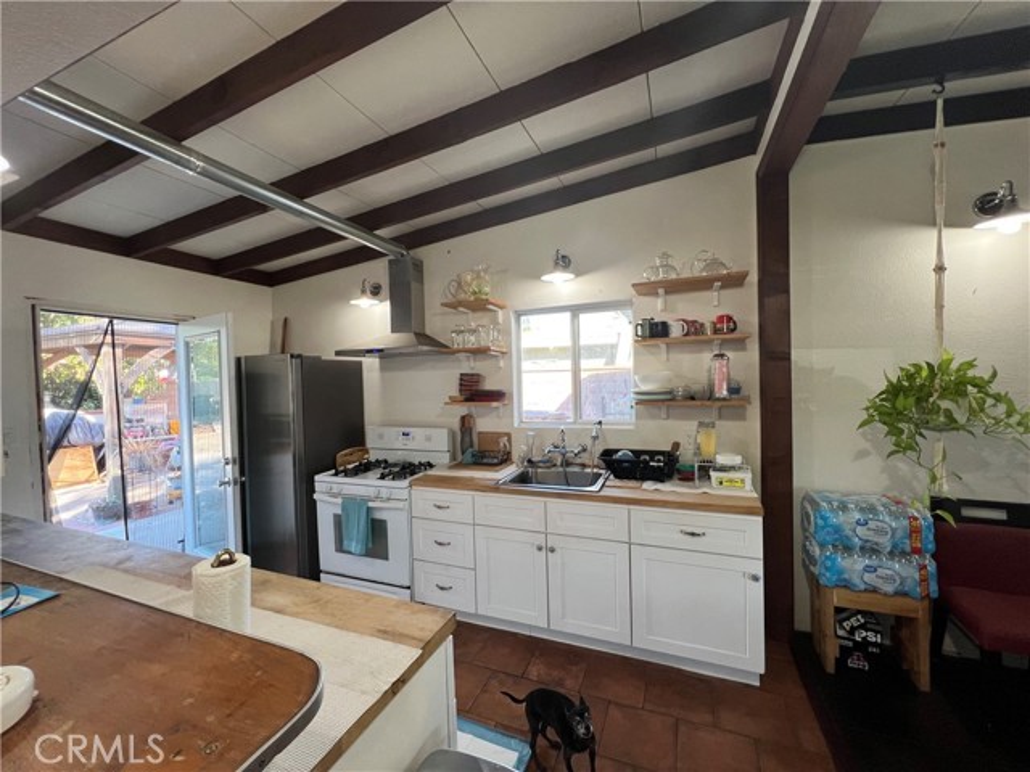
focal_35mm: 13
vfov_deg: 89.9
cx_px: 515
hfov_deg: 106.2
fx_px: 387
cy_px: 386
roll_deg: +1.6
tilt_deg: -1.0
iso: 100
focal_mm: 1.57
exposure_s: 1/120
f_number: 1.8
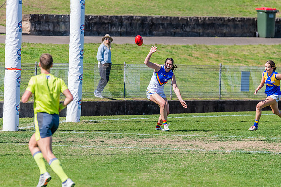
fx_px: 2864
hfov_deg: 5.6
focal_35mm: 367
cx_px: 139
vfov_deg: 3.7
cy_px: 93
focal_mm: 360
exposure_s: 1/1600
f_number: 8
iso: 800
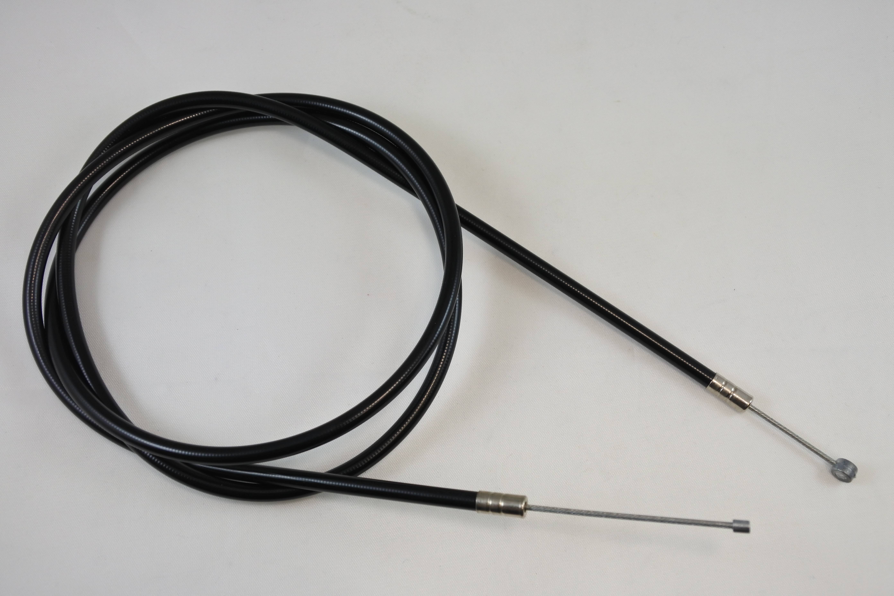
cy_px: 298
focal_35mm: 42
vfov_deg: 31.9
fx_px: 1043
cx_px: 447
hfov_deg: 46.4
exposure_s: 1/200
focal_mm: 15.7
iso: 400
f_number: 4.2
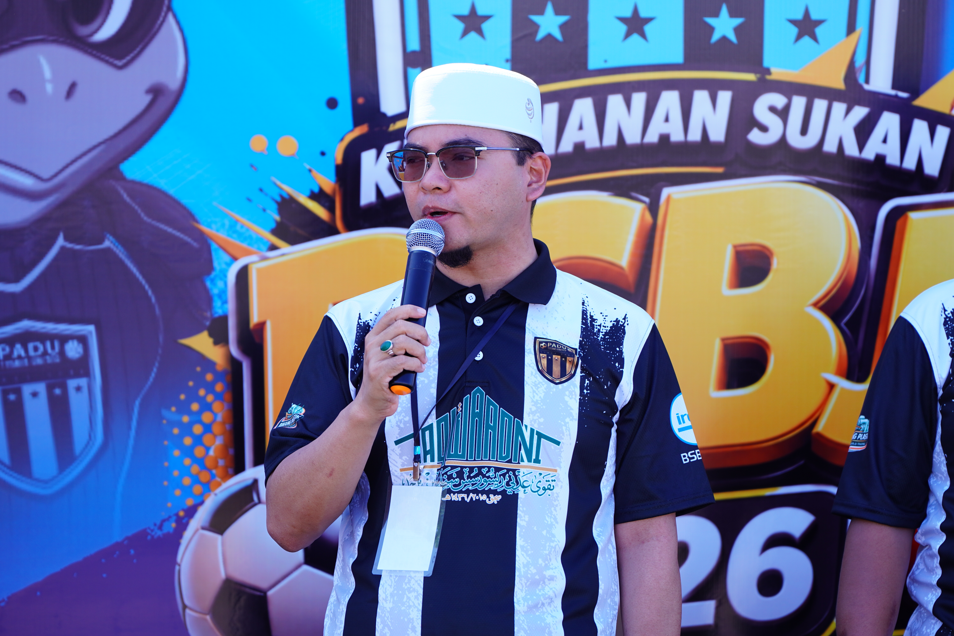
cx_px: 477
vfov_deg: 4.6
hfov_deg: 6.9
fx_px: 7949
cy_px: 318
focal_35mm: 300
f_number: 2.8
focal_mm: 200
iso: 100
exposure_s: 1/500
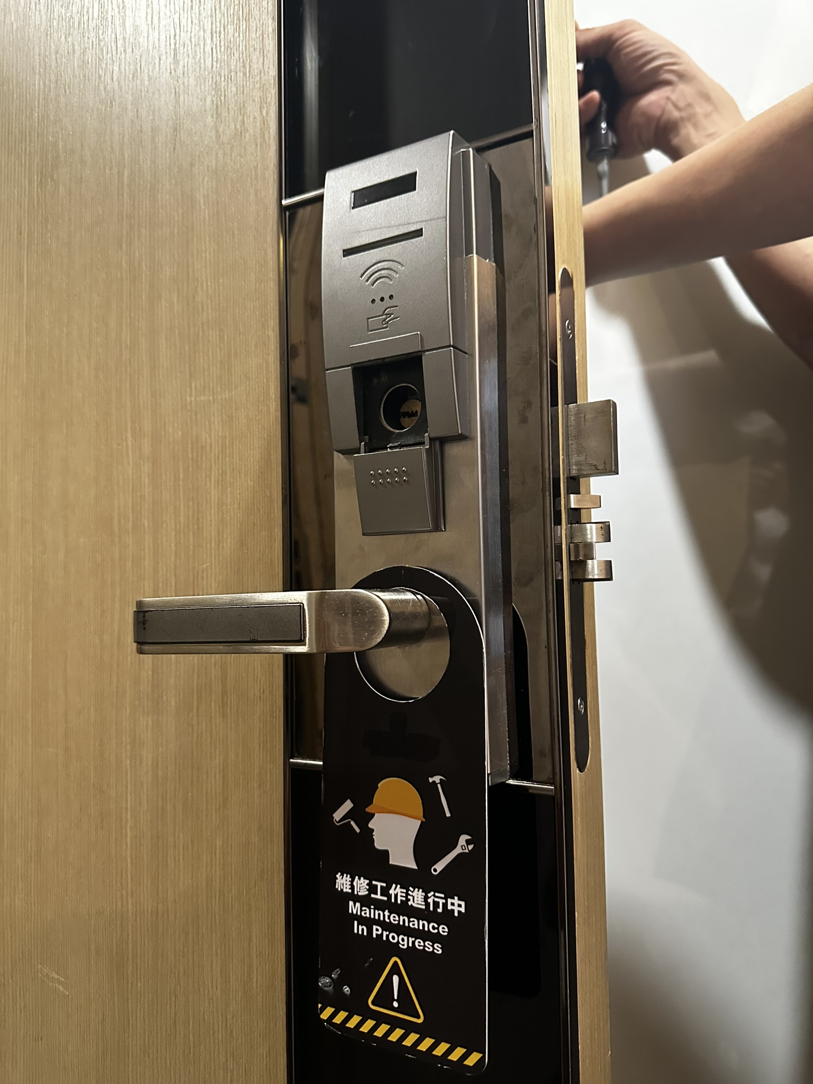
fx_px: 752
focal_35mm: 24
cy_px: 542
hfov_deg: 56.8
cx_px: 406
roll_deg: +0.3
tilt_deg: +2.6
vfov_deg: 71.6
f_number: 1.78
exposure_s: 1/50
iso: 800
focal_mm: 6.86
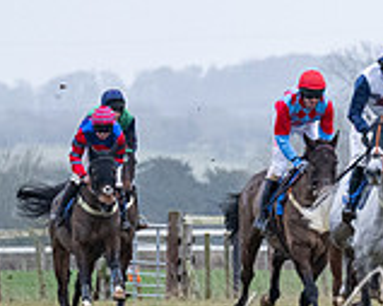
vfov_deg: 1.3
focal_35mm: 1179
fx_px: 13356
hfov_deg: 1.6
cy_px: 390
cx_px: 900
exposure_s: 1/1250
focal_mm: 200
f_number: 4
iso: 1250
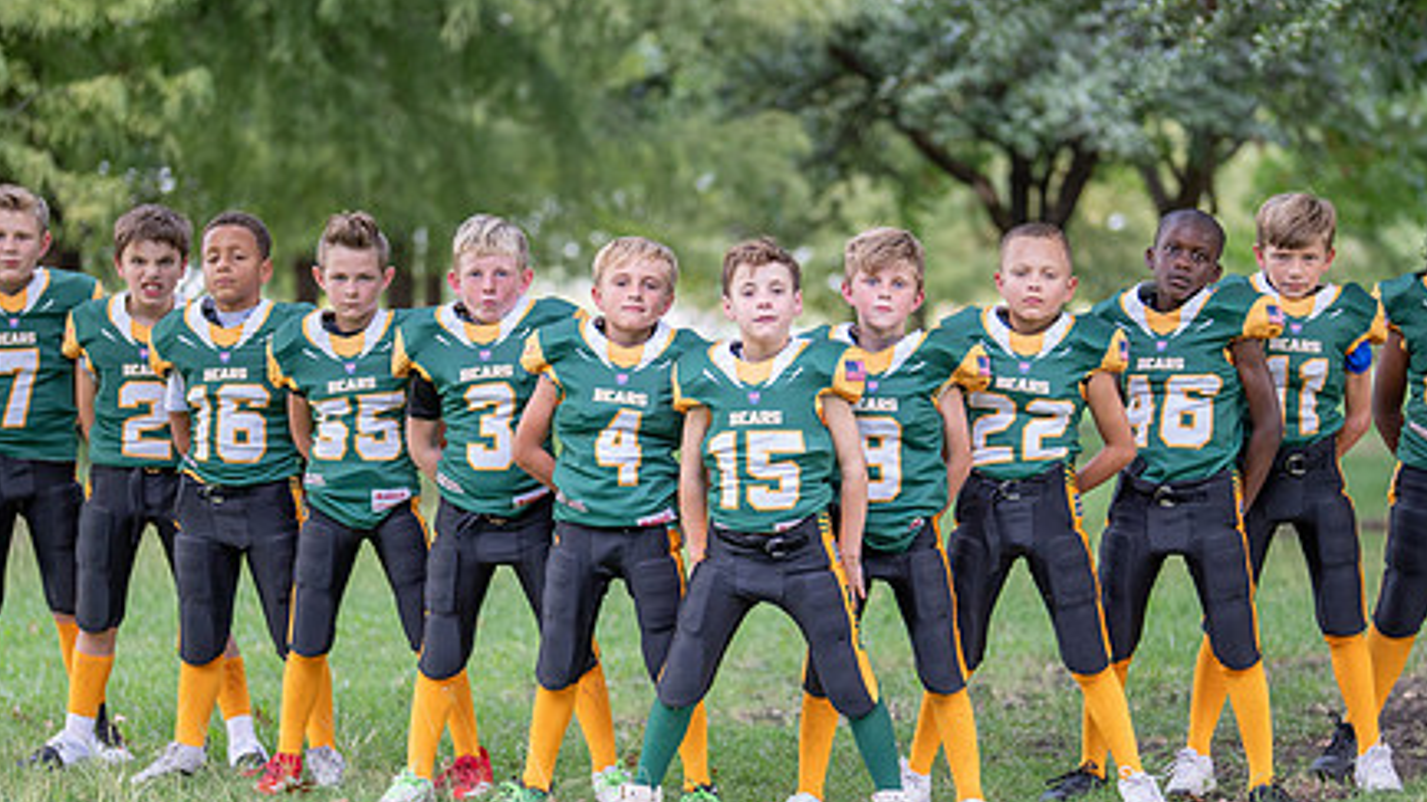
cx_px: 742
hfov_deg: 21.6
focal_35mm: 99
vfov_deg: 12.2
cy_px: 503
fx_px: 3746
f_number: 1.2
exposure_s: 1/1000
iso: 320
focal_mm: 50
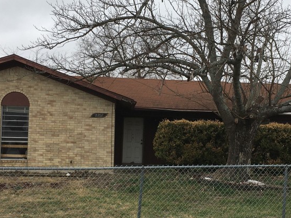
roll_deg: -2.7
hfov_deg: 35.5
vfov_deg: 27.0
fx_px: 454
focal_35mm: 54
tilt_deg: +3.6
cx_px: 159
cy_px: 128
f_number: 2.2
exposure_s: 1/962
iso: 25
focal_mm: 4.15
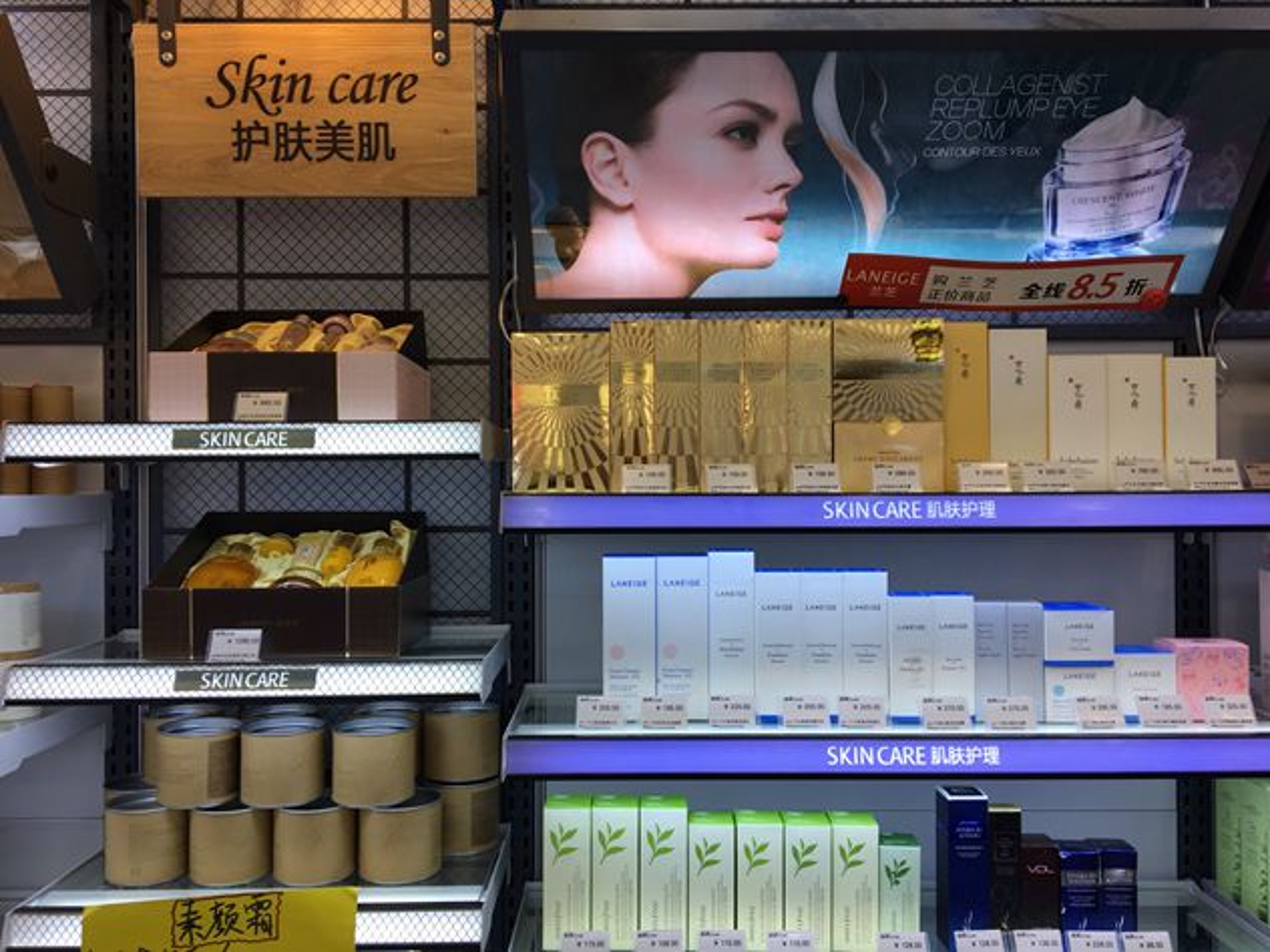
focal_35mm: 29
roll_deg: +0.0
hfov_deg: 61.7
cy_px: 476
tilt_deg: +0.4
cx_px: 635
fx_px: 1064
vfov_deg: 48.2
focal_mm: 4.15
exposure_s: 1/50
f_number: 2.2
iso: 25
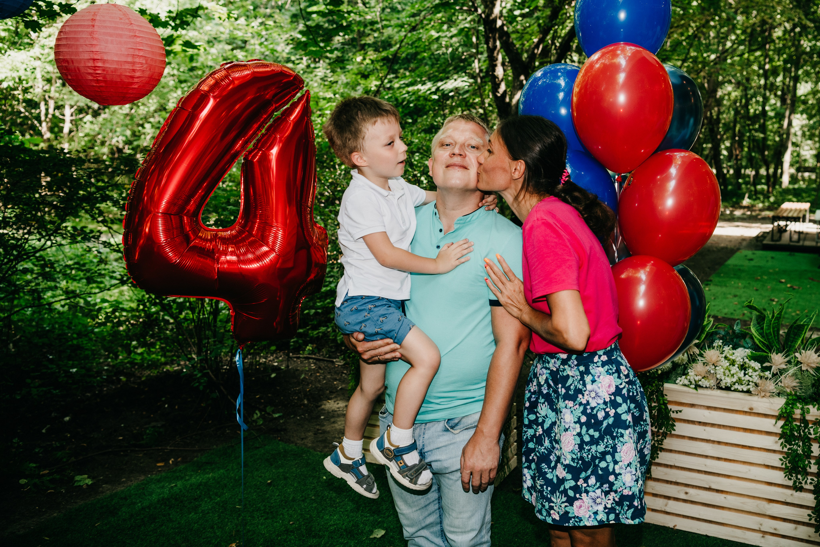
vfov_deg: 37.2
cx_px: 458
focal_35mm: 36
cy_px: 242
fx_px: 813
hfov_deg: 53.4
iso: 125
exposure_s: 1/160
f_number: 3.5
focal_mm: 32
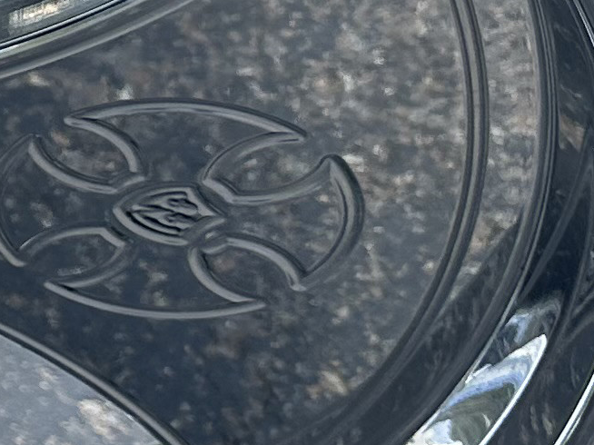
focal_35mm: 148
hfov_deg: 11.4
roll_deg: +3.8
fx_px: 2539
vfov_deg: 9.9
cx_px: -747
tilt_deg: -28.5
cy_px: -81
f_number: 1.78
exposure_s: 1/1304
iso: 80
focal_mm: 6.86
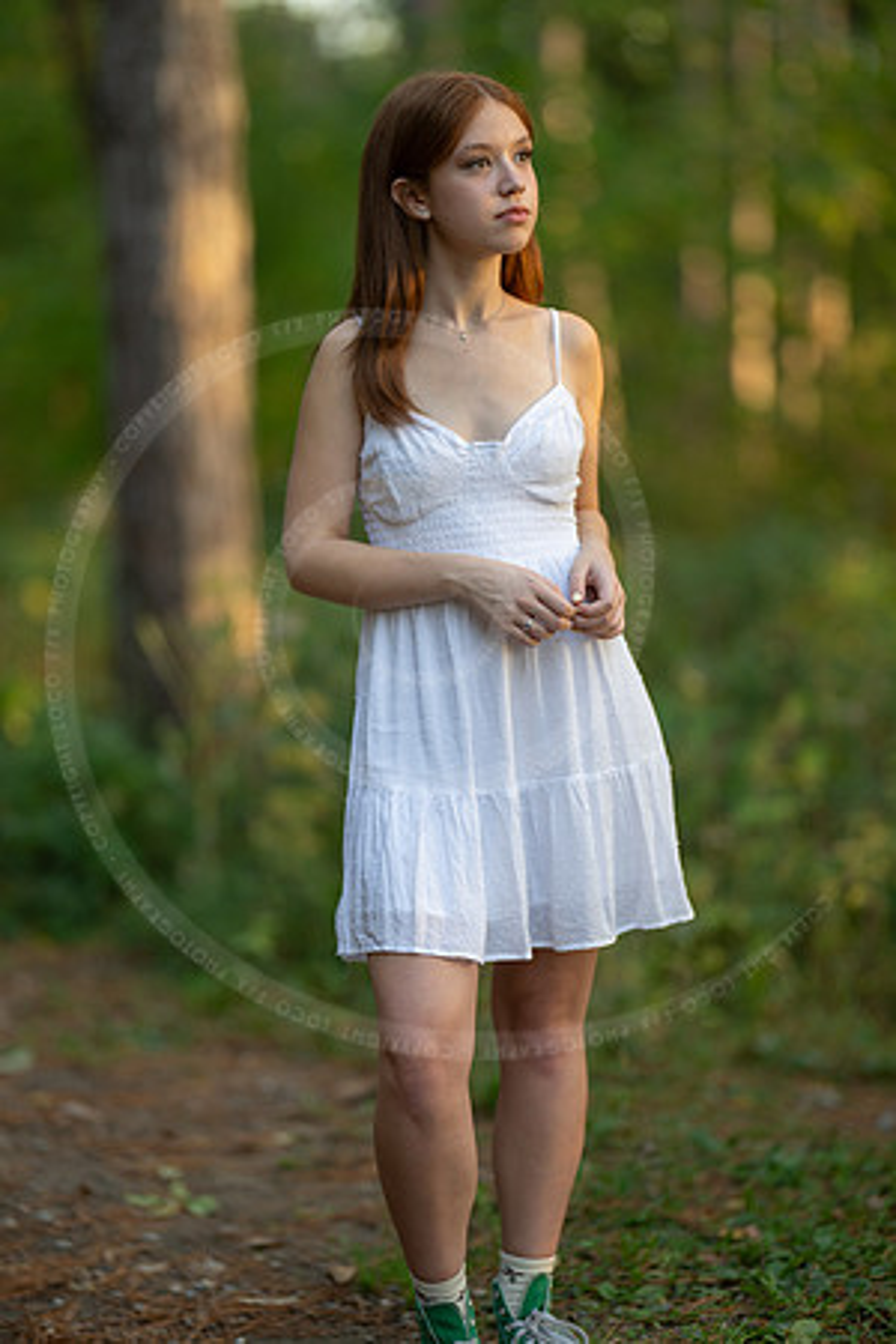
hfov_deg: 16.1
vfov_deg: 23.9
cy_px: 672
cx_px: 448
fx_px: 3173
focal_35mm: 85
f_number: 1.2
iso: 160
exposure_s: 1/500
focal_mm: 85
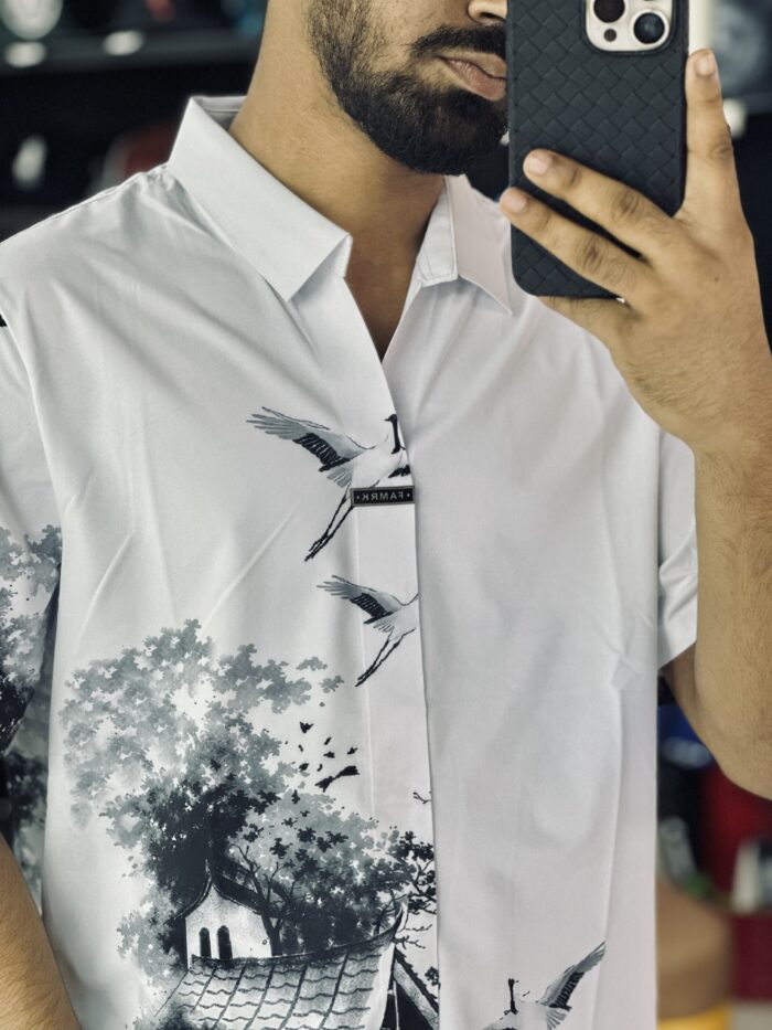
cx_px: 386
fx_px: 2289
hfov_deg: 19.1
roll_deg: +2.7
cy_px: 515
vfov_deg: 25.3
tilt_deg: -11.2
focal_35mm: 77
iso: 160
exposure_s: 1/100
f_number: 2.8
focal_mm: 9
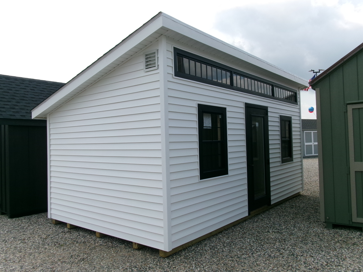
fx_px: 294
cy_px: 136
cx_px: 182
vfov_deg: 49.7
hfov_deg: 63.4
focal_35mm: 28
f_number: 10.8
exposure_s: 1/125
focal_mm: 5.1
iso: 100
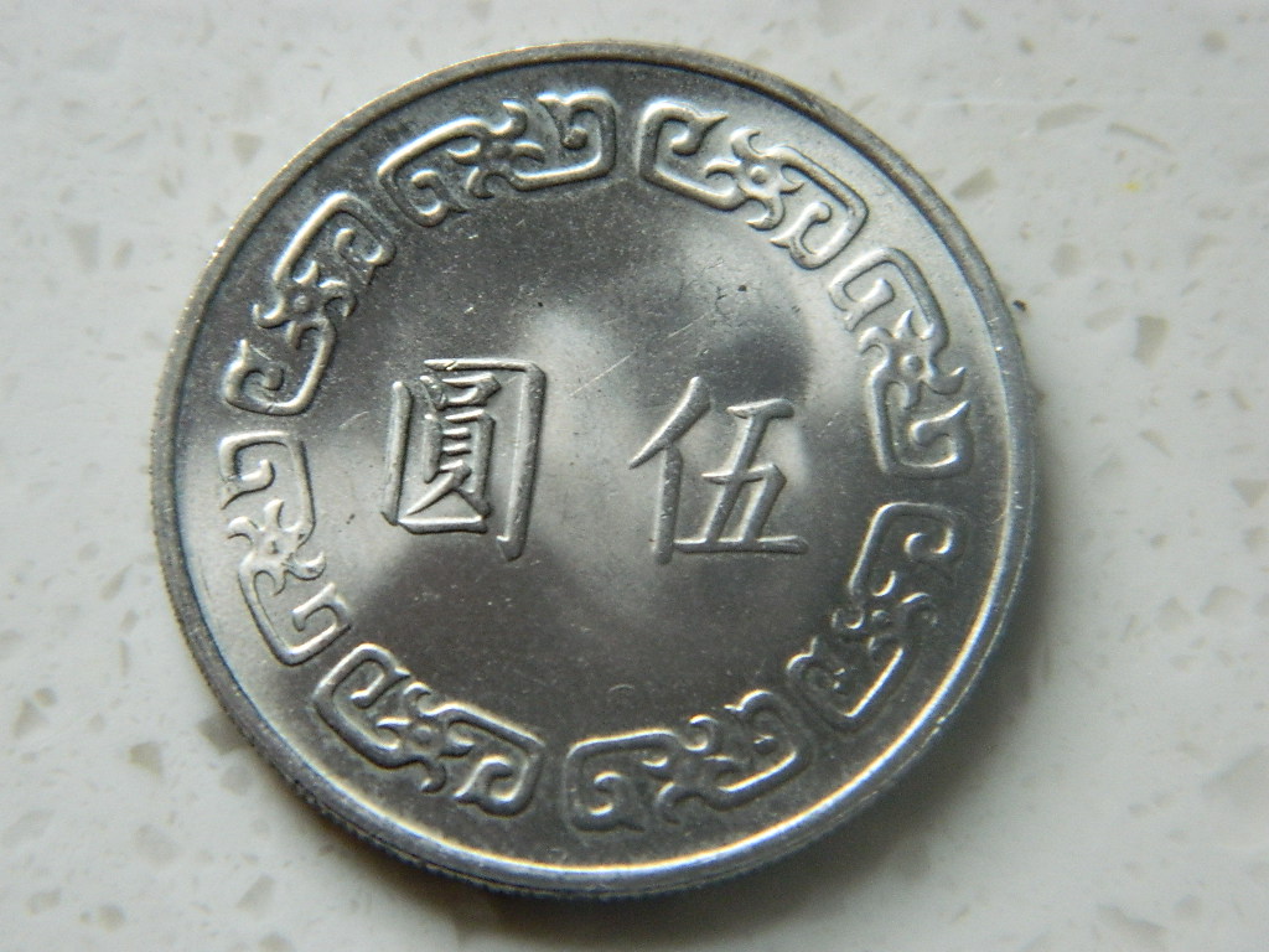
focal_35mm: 103
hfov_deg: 19.1
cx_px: 634
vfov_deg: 14.4
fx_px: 3776
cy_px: 476
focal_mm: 18.6
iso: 400
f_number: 4.5
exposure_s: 1/50
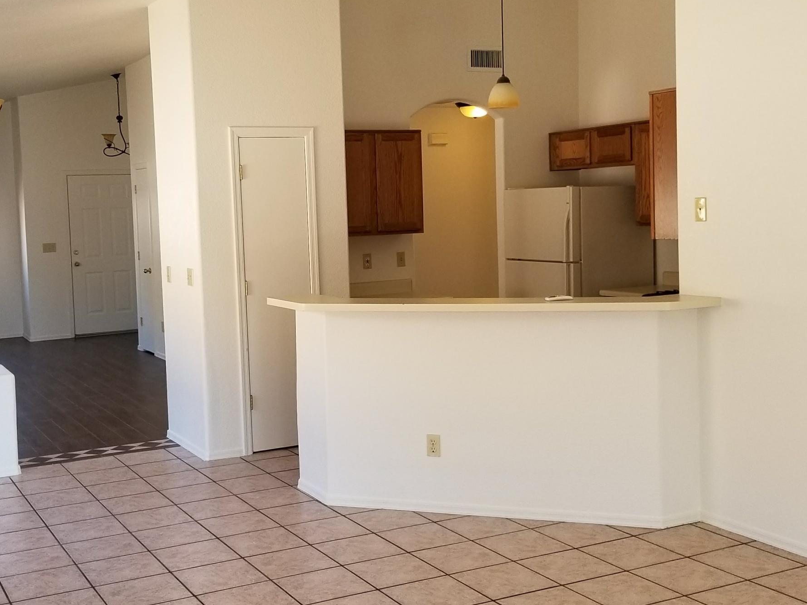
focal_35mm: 44
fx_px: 1026
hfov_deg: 42.9
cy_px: 281
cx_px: 354
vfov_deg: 32.9
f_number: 1.7
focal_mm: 4.25
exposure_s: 1/120
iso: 100
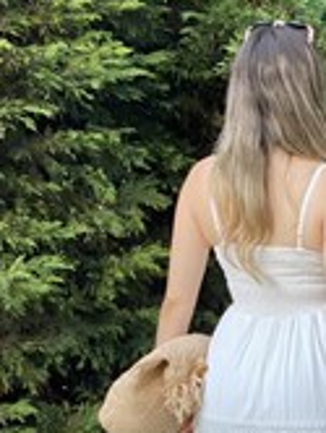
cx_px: 230
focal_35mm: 129
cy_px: 403
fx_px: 1616
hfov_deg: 11.5
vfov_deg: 15.1
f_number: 2
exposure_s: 1/122
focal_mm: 6
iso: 100
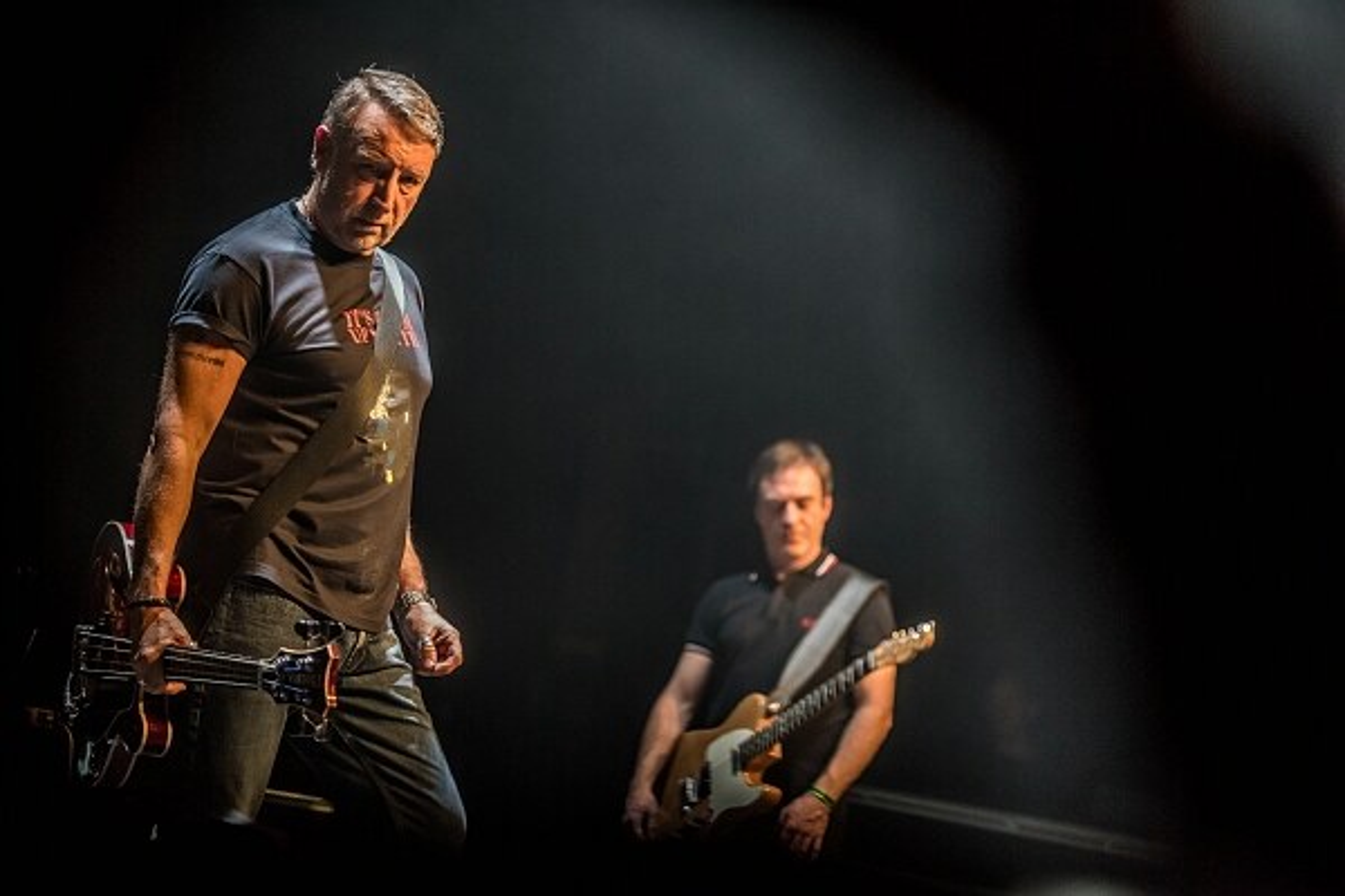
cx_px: 672
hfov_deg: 16.8
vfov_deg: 11.2
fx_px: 4558
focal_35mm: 122
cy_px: 448
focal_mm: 122
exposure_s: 1/80
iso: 3200
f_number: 2.8
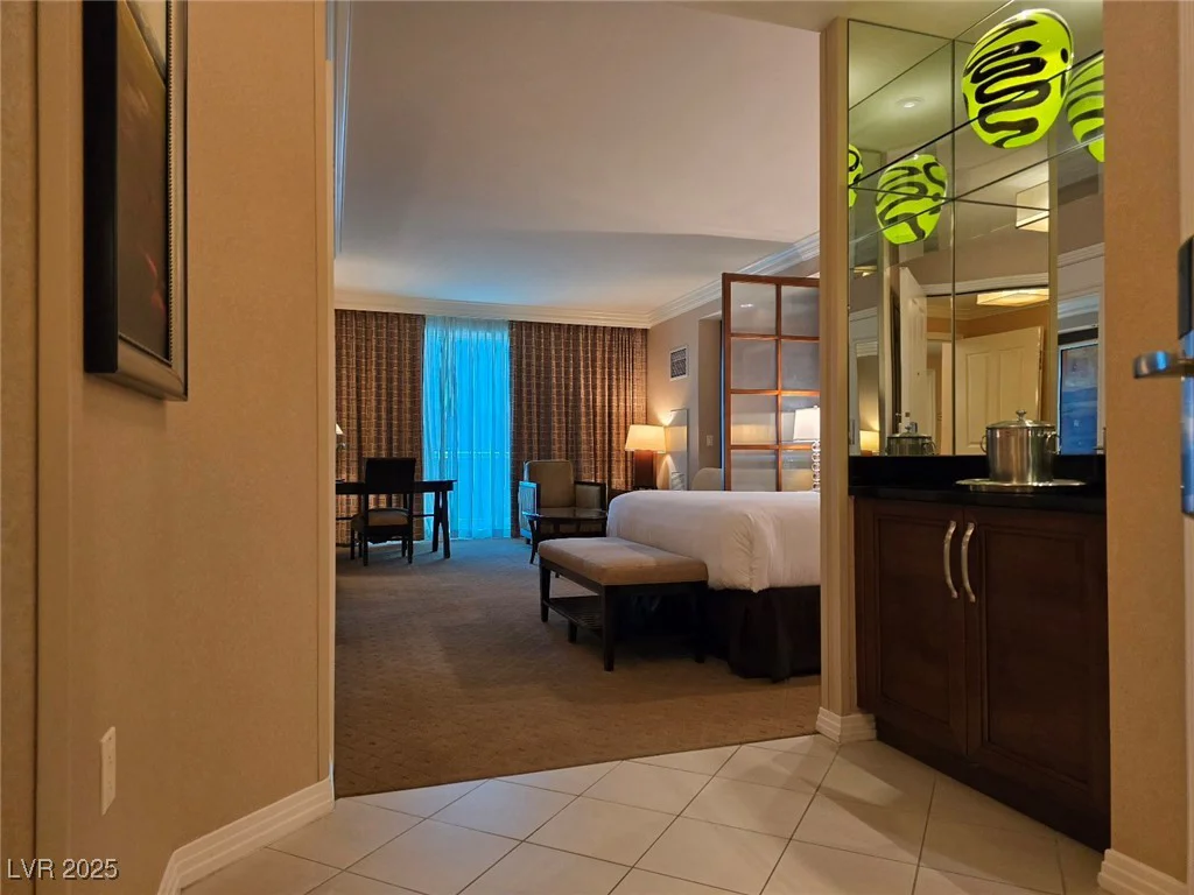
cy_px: 448
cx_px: 597
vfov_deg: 58.9
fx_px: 793
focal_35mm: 23
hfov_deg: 73.9
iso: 400
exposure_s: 1/120
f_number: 1.7
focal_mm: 6.3
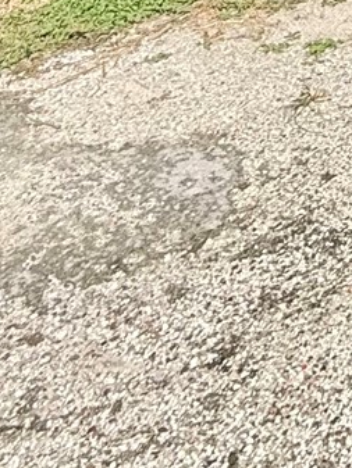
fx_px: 1152
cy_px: -462
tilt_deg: +0.7
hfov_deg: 13.4
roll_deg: +0.9
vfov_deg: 17.1
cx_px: 814
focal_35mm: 85
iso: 50
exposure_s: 1/1901
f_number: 2.2
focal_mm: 2.22
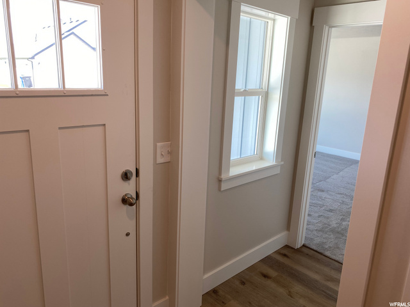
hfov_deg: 67.3
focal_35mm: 26
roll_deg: -2.5
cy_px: 154
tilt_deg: -14.5
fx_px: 308
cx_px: 205
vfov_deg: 53.1
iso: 32
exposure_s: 1/120
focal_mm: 4.25
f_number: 1.8
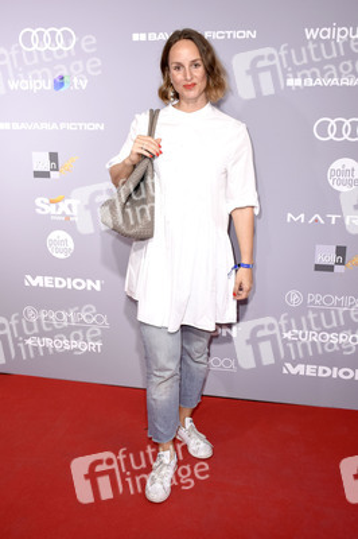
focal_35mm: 34
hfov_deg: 38.3
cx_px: 179
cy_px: 270
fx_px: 515
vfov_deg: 55.1
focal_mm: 23
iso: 400
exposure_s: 1/160
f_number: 6.3
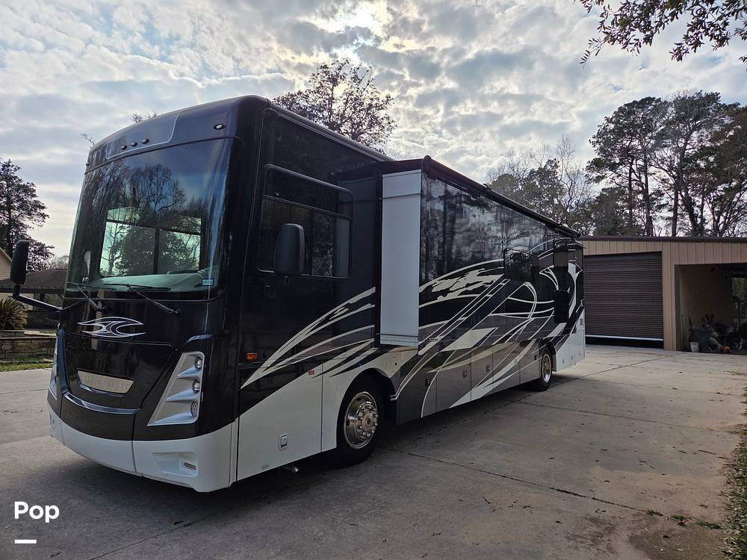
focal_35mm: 23
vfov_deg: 58.9
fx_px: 496
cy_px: 280
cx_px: 374
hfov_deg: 73.9
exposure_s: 1/7891
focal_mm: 5.4
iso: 64
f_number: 1.8
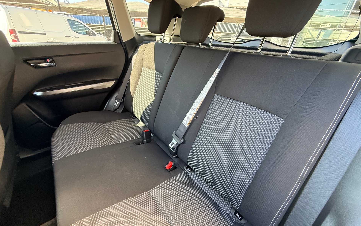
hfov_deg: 101.5
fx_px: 148
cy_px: 111
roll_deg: -3.8
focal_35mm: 15
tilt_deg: -26.3
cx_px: 181
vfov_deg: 74.8
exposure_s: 1/80
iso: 400
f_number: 2.2
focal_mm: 2.22
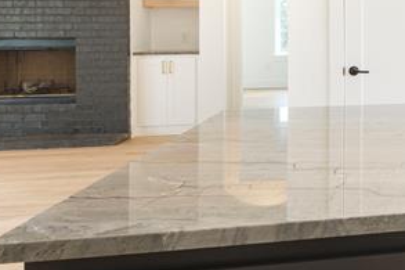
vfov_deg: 23.5
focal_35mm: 56
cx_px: 535
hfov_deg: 28.7
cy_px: 26
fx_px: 630
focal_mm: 16
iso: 100
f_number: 7.1
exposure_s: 1/25
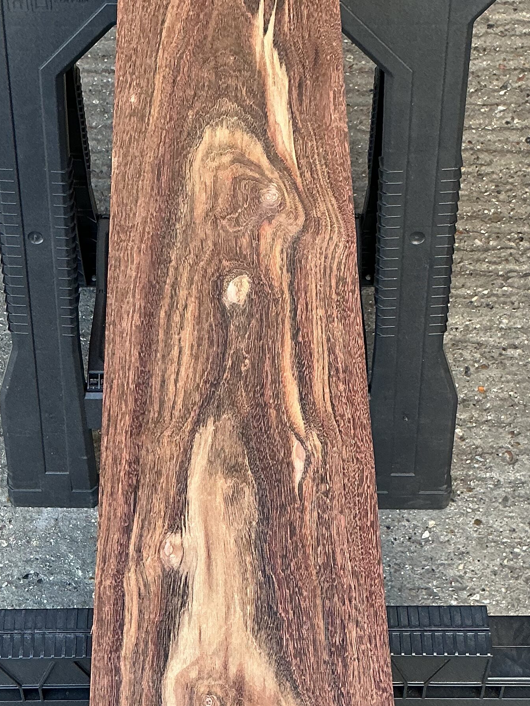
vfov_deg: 29.8
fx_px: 1327
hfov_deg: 22.6
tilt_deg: -60.8
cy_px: 420
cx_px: 211
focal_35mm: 65
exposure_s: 1/120
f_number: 1.8
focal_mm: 3
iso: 64
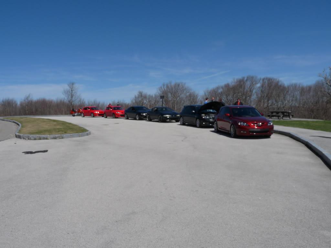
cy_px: 124
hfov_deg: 56.8
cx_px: 166
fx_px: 306
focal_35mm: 32
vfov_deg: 44.2
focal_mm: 5.8
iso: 100
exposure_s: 1/800
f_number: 5.6
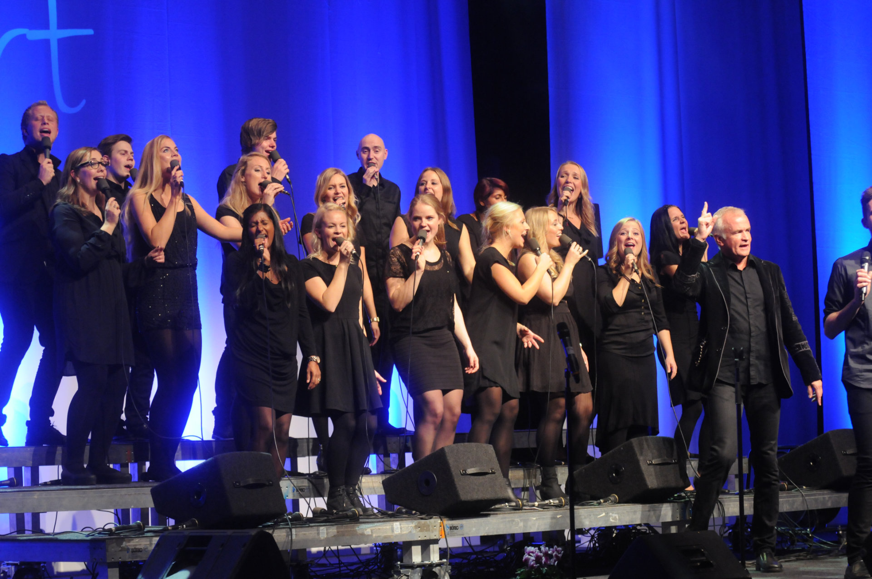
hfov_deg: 19.5
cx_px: 436
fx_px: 2540
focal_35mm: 105
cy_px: 290
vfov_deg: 13.0
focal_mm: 70
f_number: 4.5
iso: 1600
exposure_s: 1/125
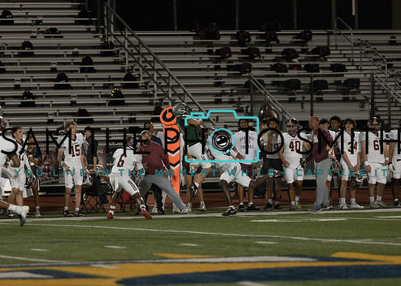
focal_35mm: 257
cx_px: 211
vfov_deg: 5.6
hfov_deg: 7.8
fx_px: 2931
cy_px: 137
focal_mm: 200
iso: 1600
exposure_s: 1/1000
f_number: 2.8
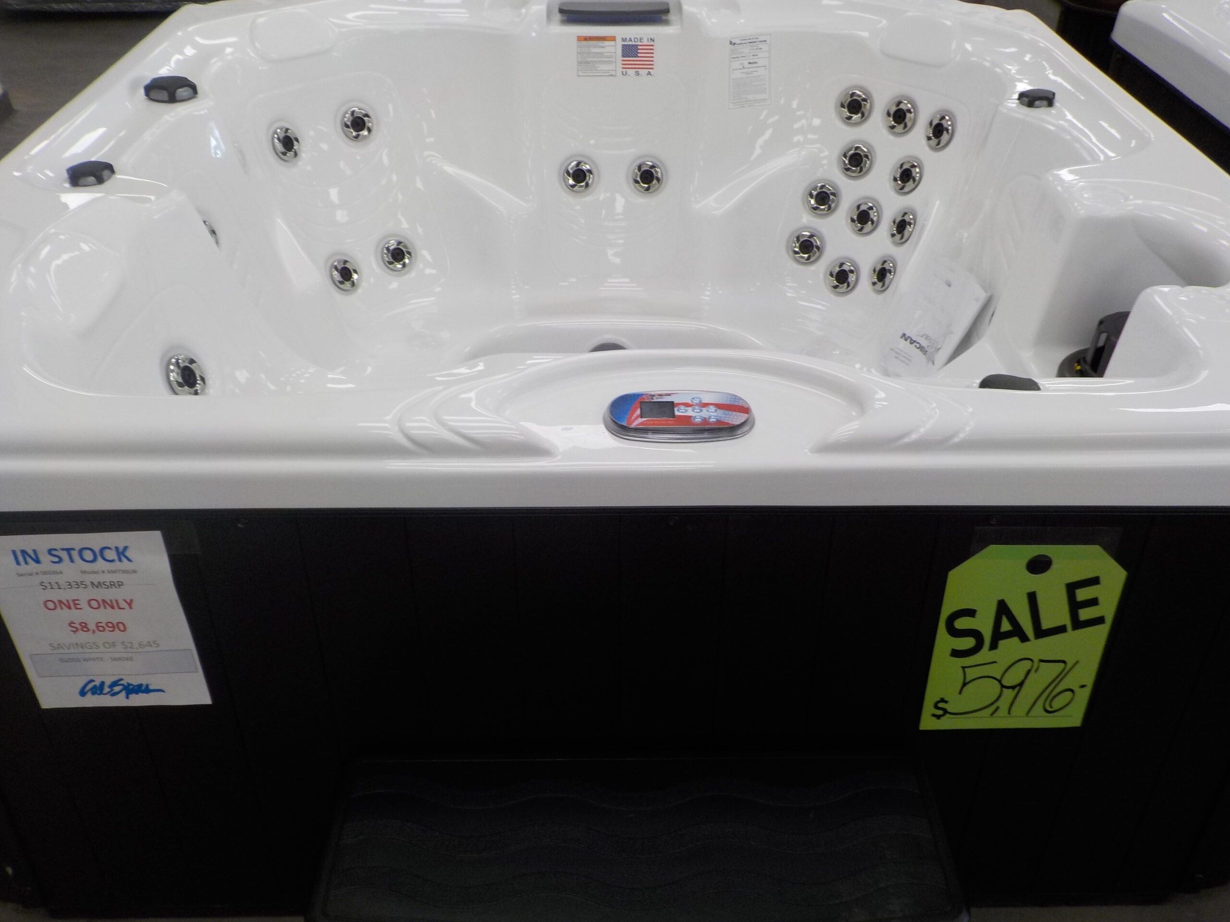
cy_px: 461
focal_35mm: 30
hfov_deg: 60.0
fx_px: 1066
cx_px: 615
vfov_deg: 46.8
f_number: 3.3
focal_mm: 4.1
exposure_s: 1/30
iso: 125
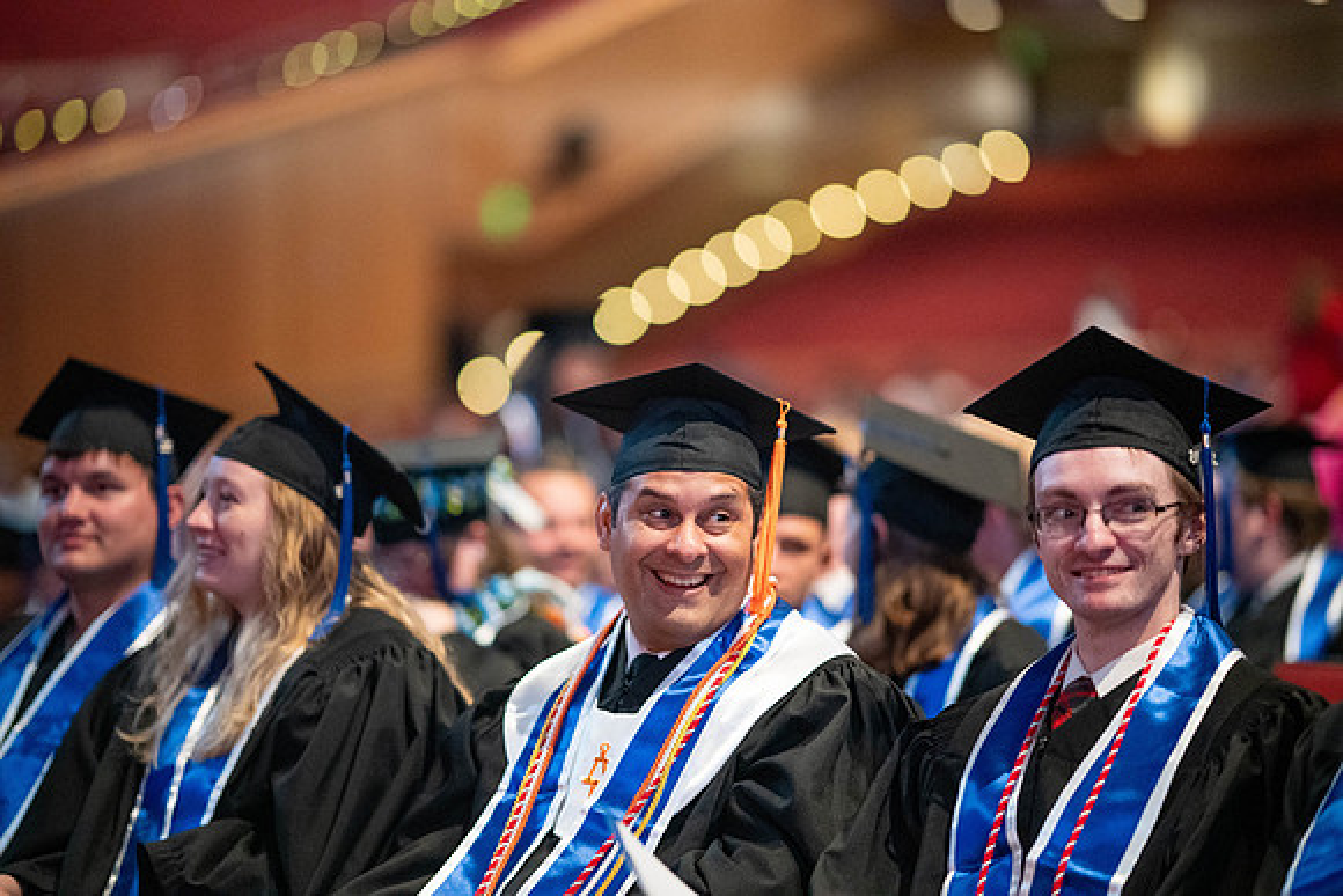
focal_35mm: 105
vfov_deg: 13.0
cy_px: 448
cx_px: 672
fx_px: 3918
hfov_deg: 19.5
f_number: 1.4
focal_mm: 105
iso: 5000
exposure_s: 1/200
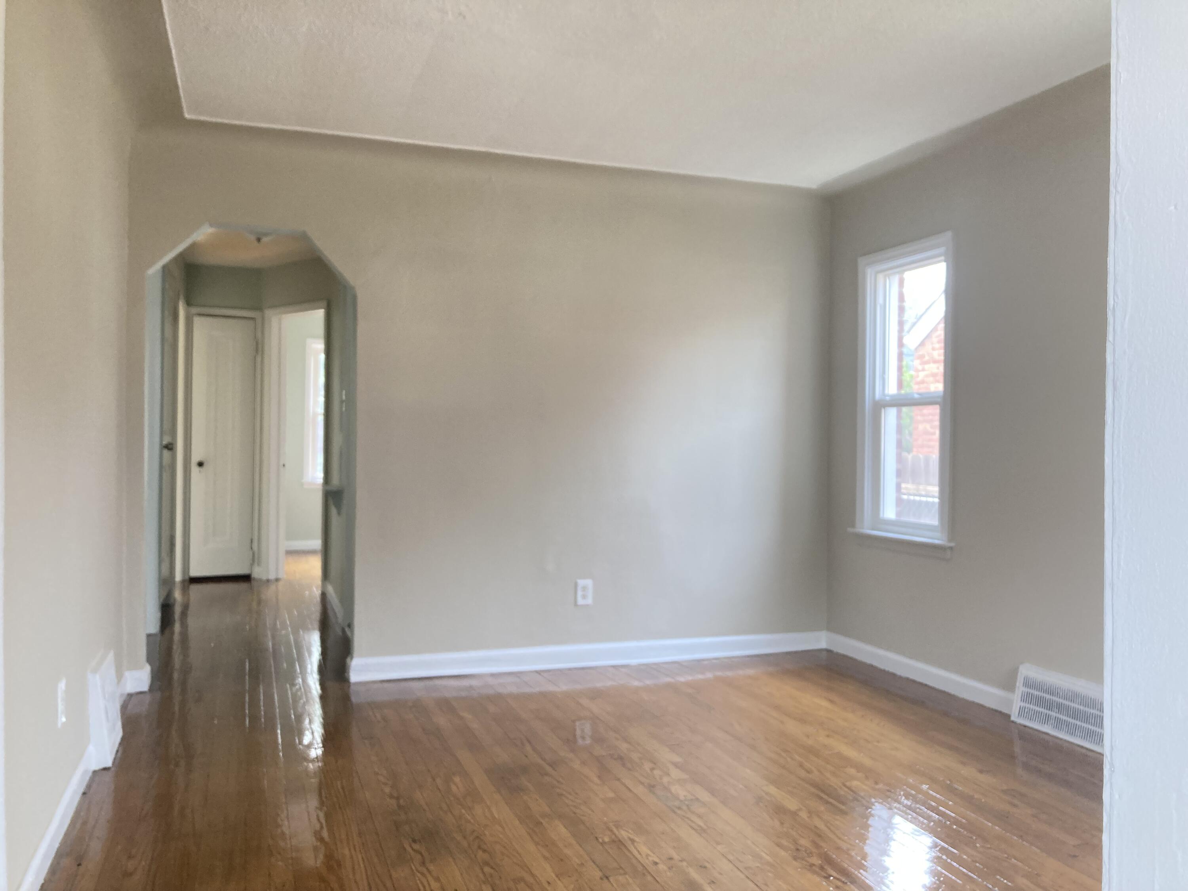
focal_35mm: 28
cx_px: 594
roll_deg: -0.5
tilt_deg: +0.3
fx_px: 961
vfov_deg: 49.7
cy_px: 446
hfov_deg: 63.4
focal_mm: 3.99
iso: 80
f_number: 1.8
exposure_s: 1/84
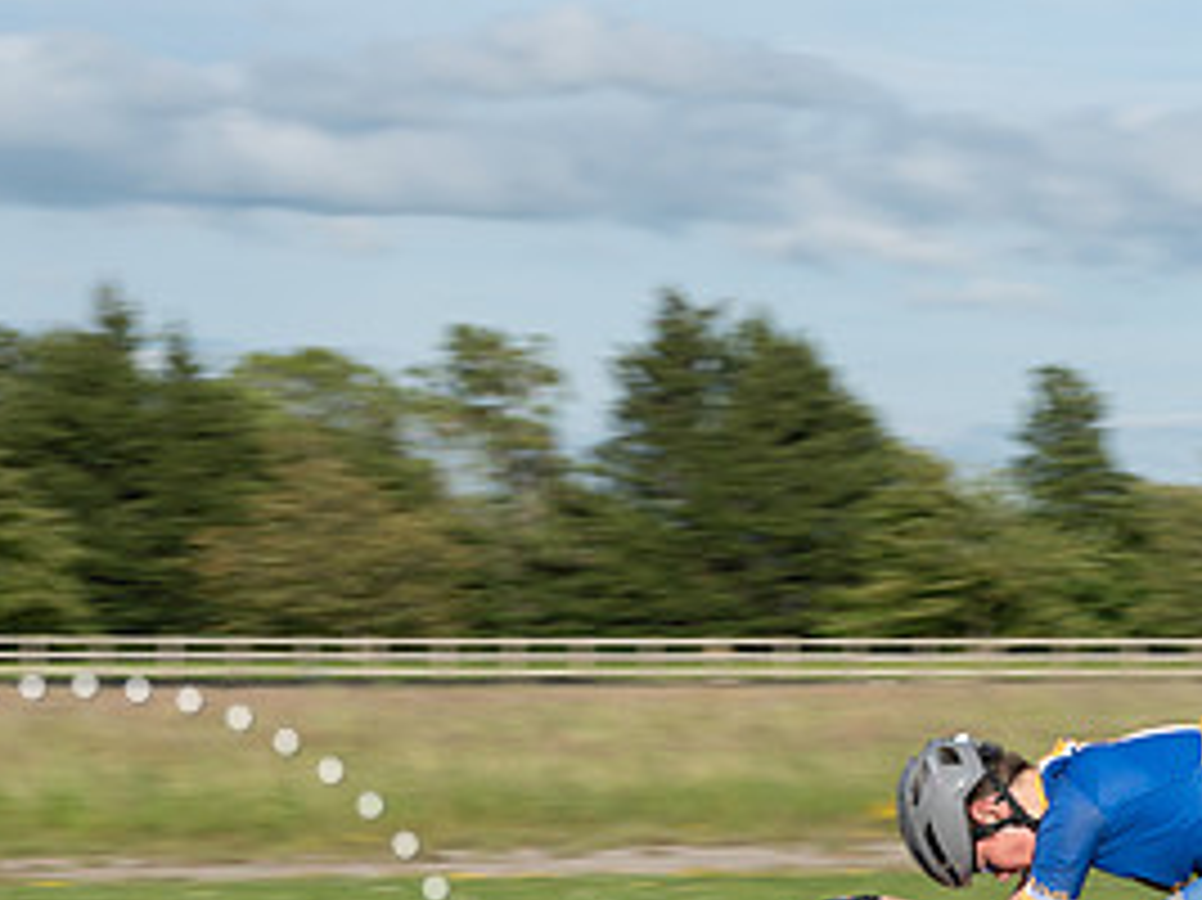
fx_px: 5900
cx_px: 709
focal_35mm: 170
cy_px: 913
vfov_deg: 8.7
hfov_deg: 11.6
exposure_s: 1/250
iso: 100
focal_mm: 57
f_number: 9
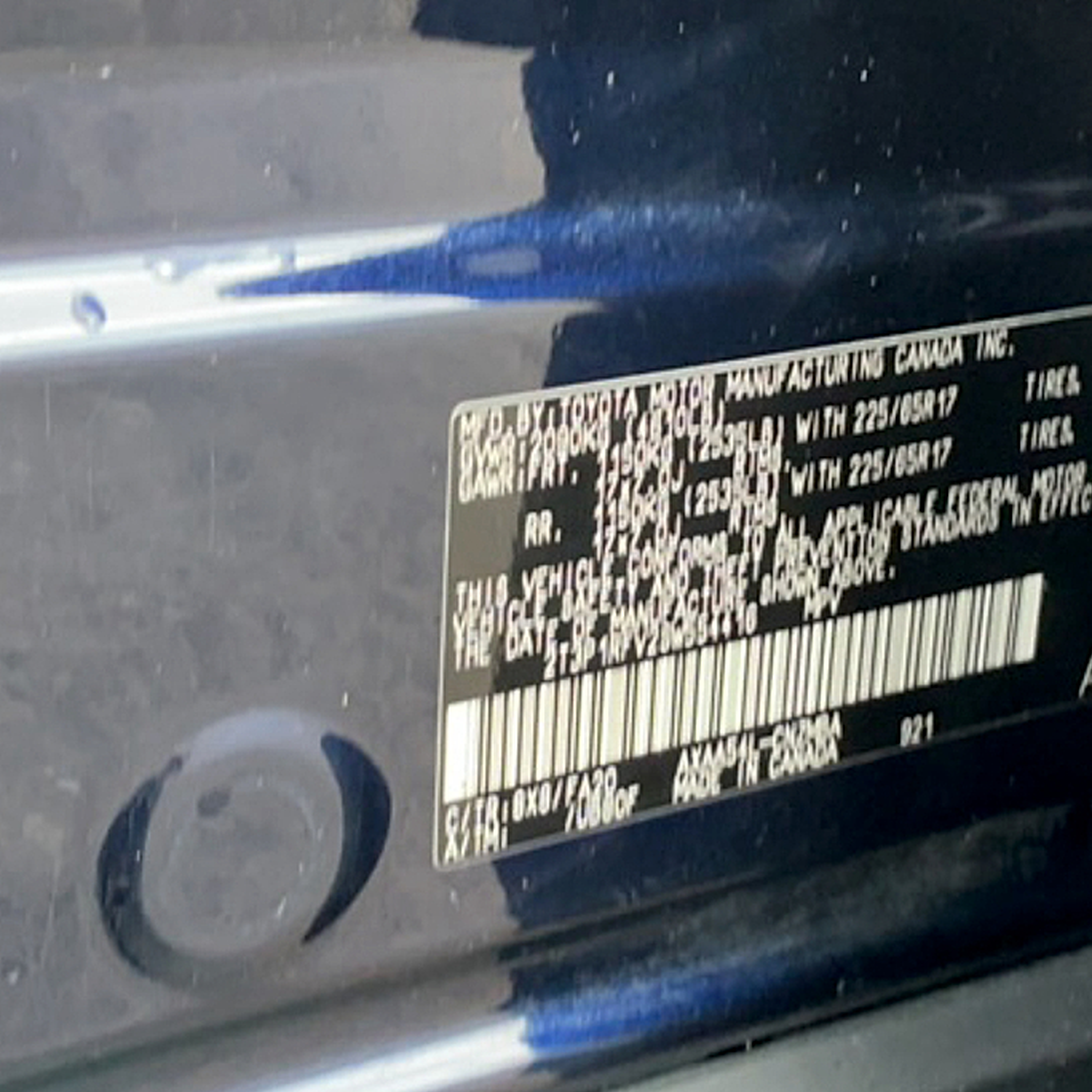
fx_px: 2213
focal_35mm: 62
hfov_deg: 27.7
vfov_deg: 27.7
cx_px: 618
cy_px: 530
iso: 100
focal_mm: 3
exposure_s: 1/60
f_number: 1.8
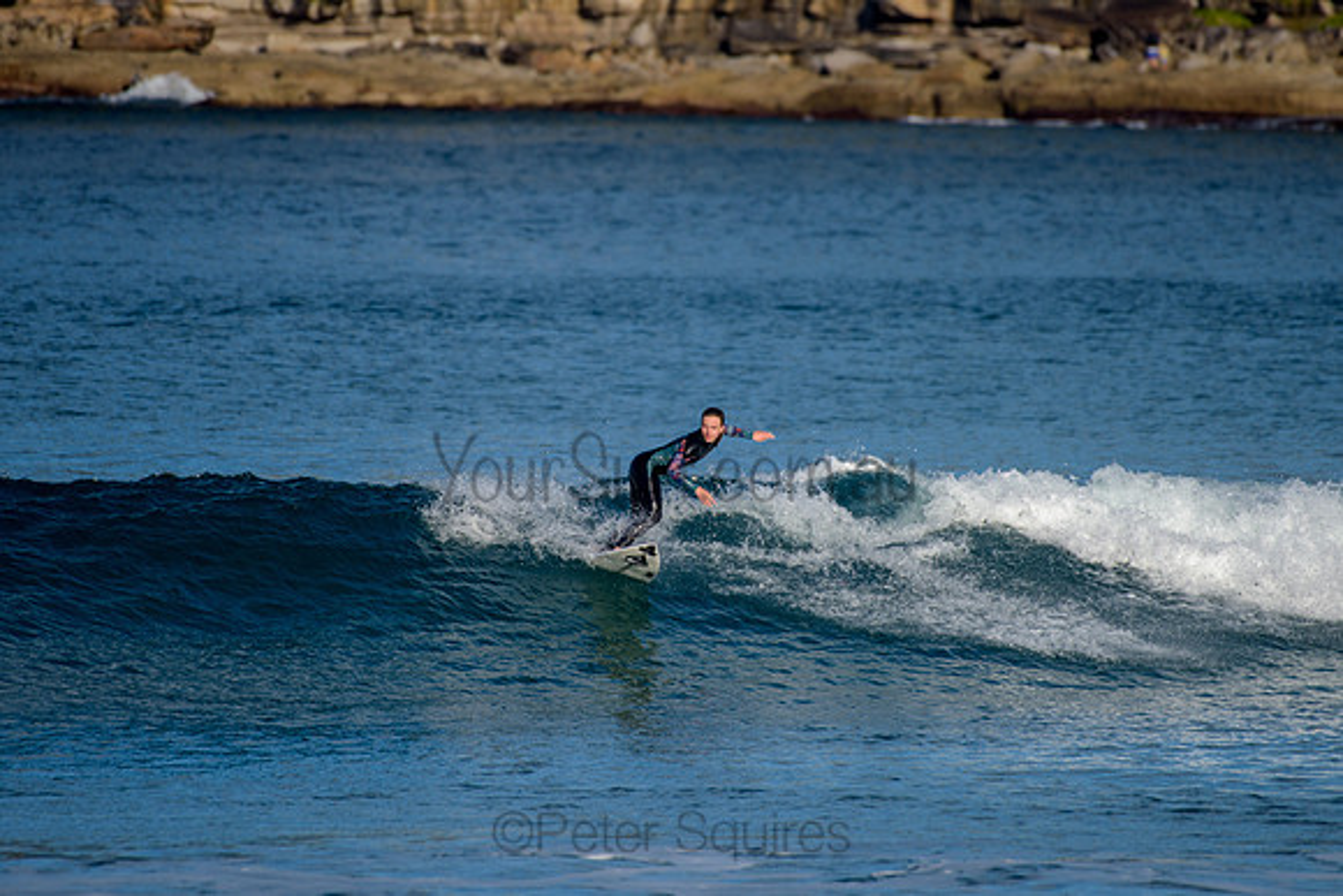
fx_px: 22883
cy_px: 436
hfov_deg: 3.4
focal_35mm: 613
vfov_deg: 2.2
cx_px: 690
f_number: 5.6
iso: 125
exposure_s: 1/2000
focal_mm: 500
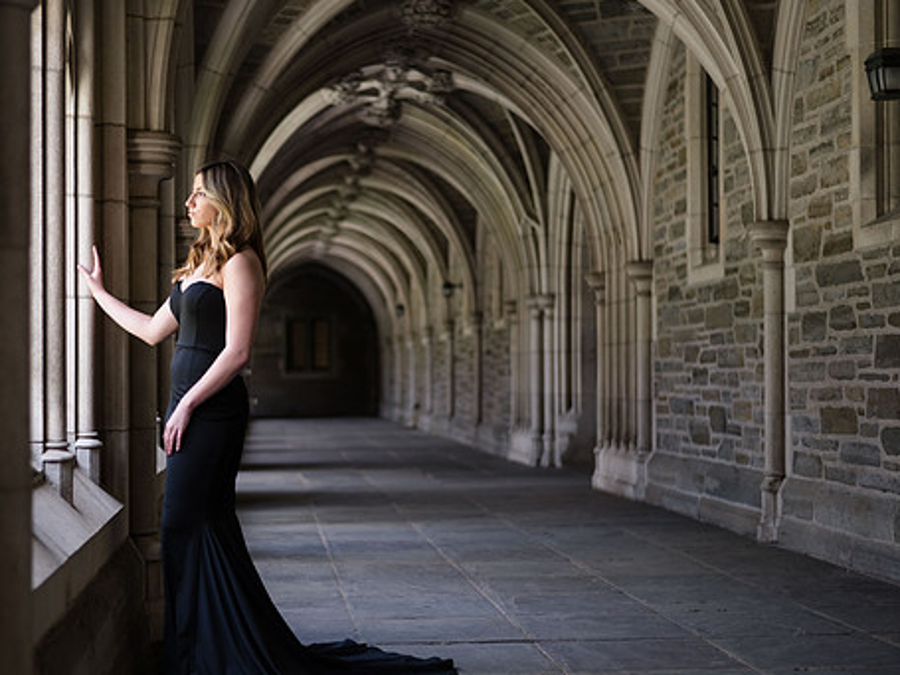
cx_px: 352
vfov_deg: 23.3
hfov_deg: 30.6
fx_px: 1638
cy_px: 361
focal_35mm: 63
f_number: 1.8
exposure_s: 1/200
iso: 80
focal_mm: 50
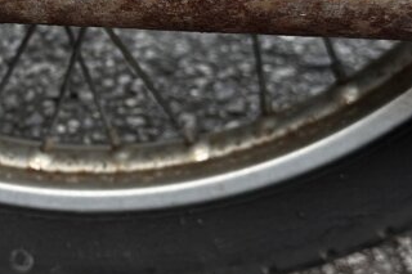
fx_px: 915
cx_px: -1
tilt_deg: -31.0
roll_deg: +9.6
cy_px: 64
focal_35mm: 80
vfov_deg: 16.9
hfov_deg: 24.2
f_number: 1.78
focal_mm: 6.86
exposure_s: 1/50
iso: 200
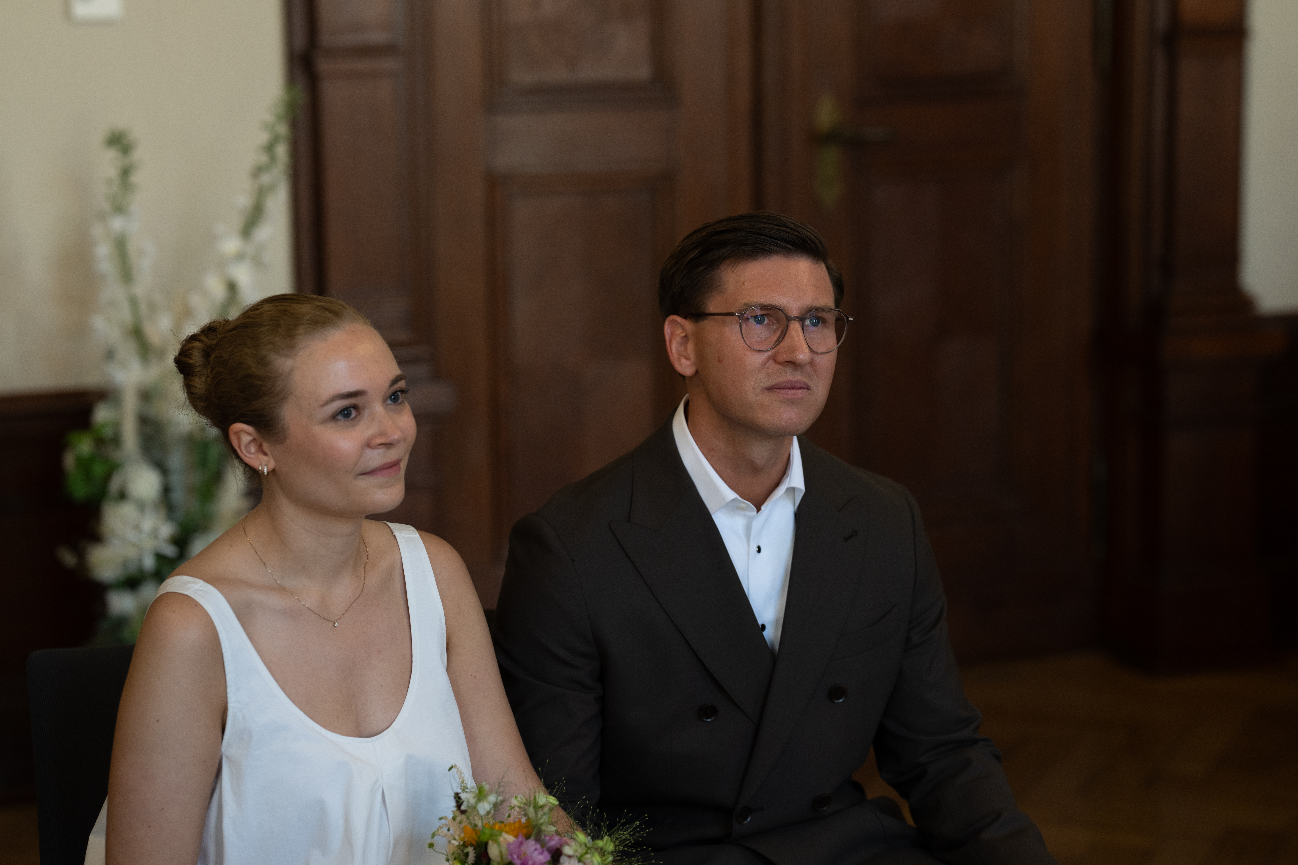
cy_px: 432
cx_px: 649
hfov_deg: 23.9
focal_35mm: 85
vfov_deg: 16.1
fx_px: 3064
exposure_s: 1/100
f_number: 2.8
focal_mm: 85
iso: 500
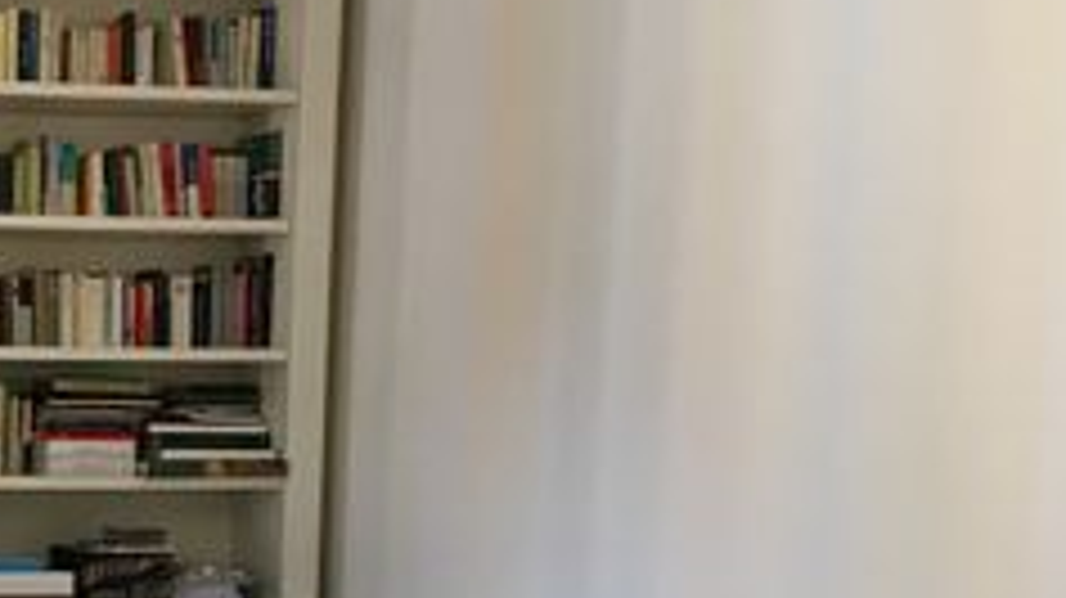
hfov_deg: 23.8
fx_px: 2260
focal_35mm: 80
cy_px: 580
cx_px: -270
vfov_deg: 14.9
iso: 40
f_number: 2.2
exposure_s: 1/33
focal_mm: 4.15
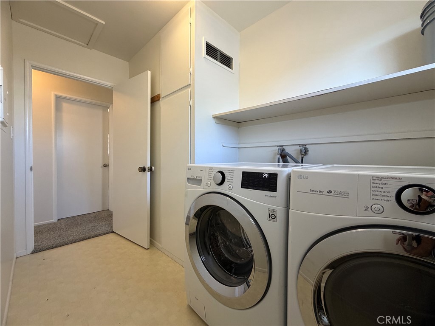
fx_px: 176
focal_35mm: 14
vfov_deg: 85.7
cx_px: 218
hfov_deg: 102.1
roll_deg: +0.2
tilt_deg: -0.6
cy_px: 163
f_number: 2.2
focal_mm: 2.22
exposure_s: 1/120
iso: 320
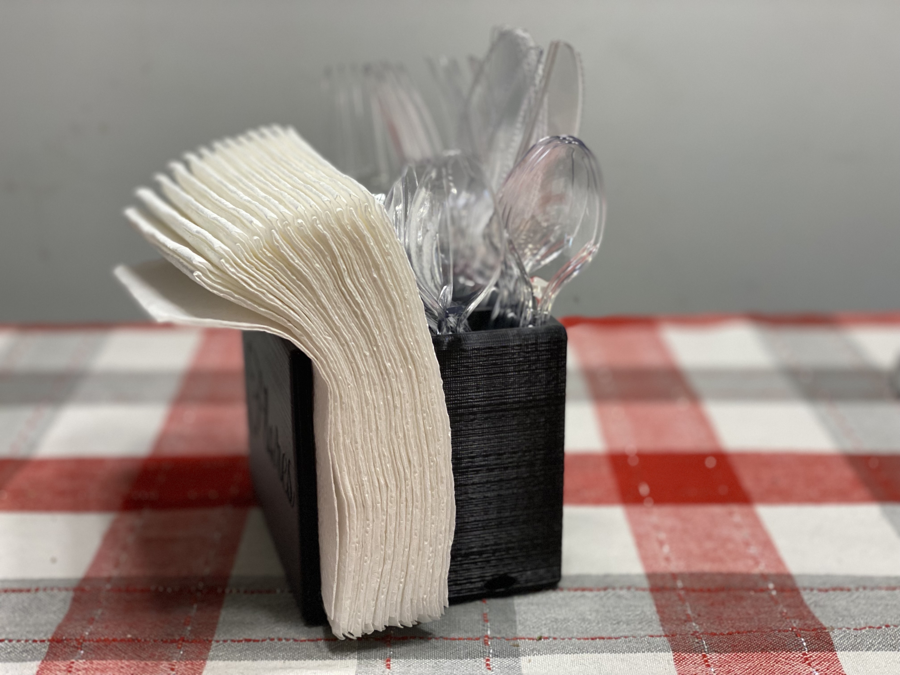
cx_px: 450
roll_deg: +0.5
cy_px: 338
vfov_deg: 28.0
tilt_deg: -19.2
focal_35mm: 52
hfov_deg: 36.8
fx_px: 1352
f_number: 2
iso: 200
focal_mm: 6
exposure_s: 1/120
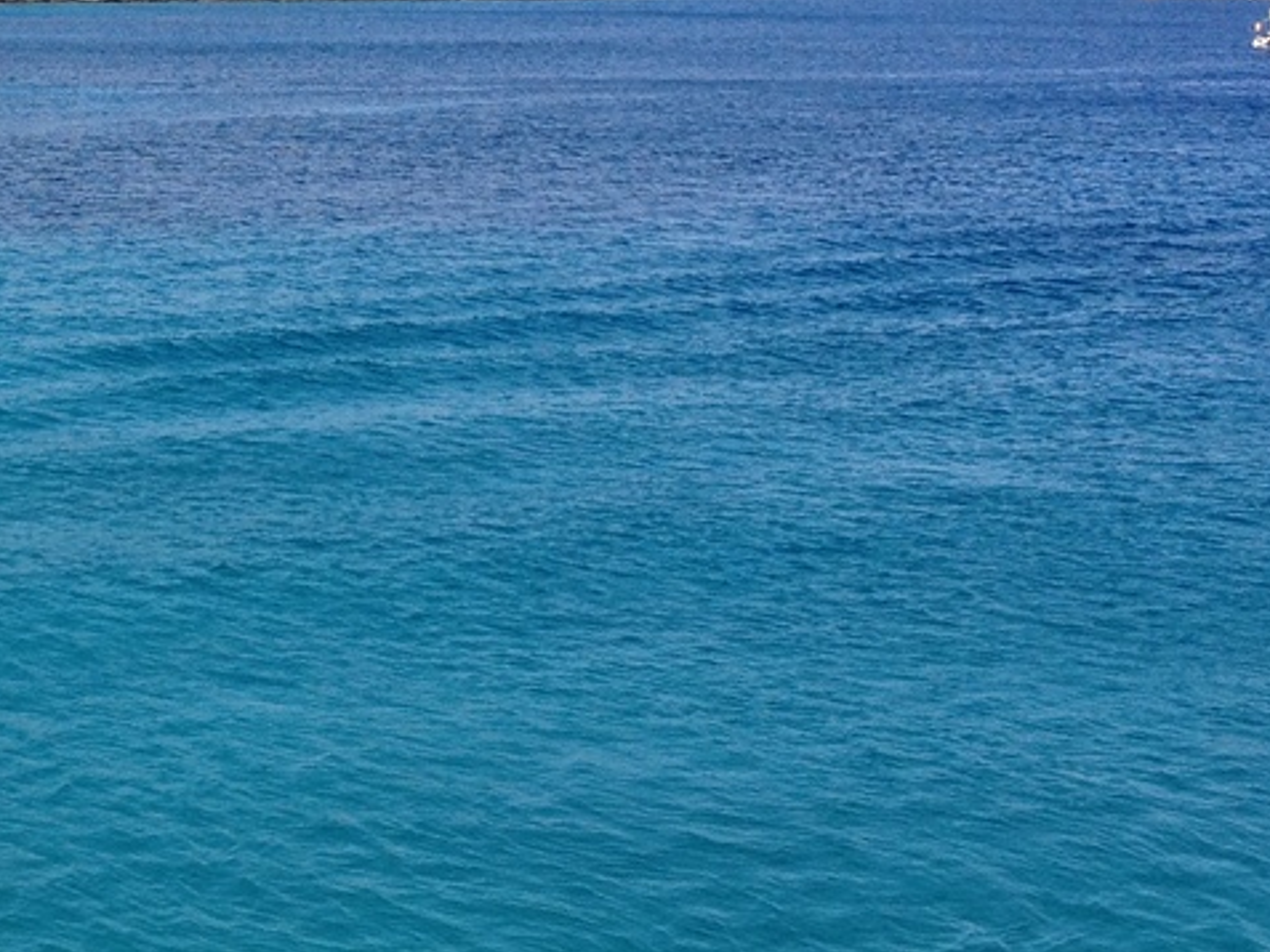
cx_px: 93
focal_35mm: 88
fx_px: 3229
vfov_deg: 16.4
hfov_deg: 21.7
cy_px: 0
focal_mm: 4.28
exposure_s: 1/1534
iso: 50
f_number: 2.4
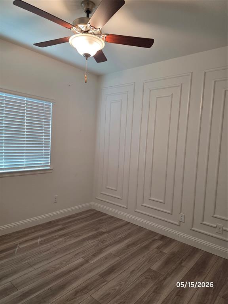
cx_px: 114
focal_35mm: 23
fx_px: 202
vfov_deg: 73.9
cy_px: 152
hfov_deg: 58.9
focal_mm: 6.3
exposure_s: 1/120
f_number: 1.7
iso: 200
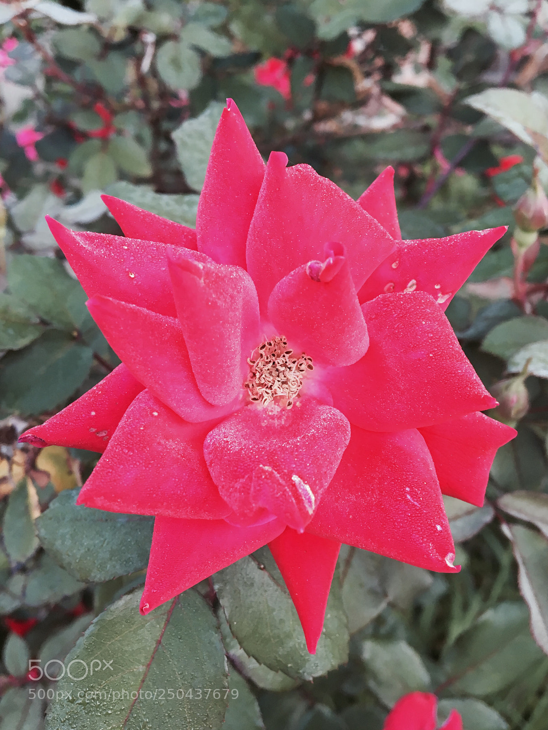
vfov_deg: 61.6
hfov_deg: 48.3
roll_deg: -1.0
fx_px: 612
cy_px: 365
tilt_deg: -29.9
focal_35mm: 29
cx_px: 274
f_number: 2.2
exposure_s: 1/30
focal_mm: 4.15
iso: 32
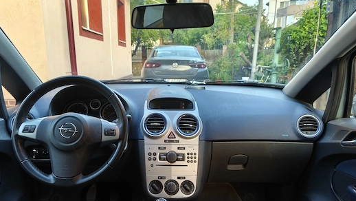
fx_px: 274
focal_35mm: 29
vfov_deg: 39.9
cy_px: 127
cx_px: 162
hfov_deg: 65.9
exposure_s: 1/25
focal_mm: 5.35
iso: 1000
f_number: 1.7
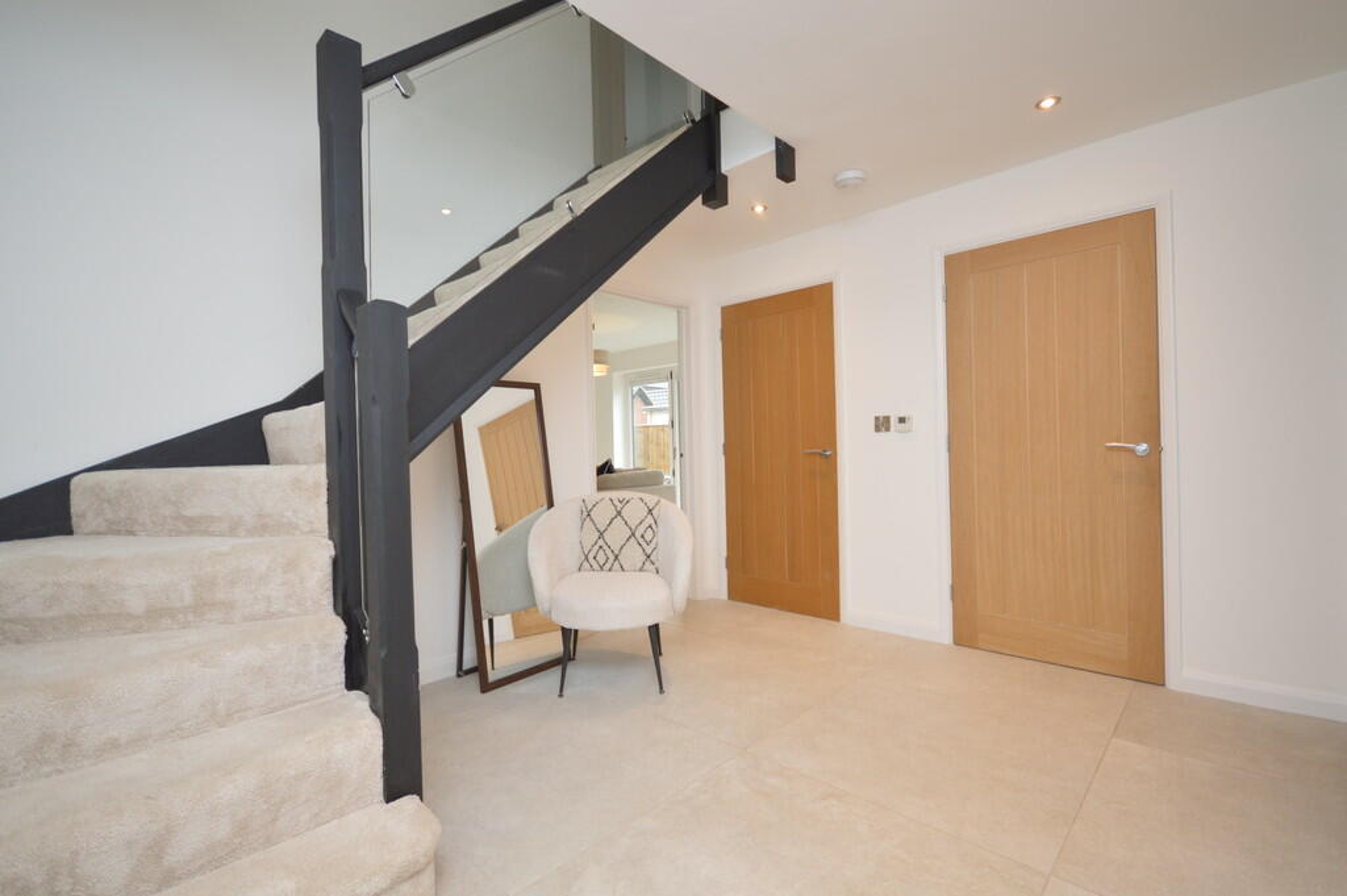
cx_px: 674
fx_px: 561
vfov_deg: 77.2
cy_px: 448
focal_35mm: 15
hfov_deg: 100.4
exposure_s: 1/60
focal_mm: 10
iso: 400
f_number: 4
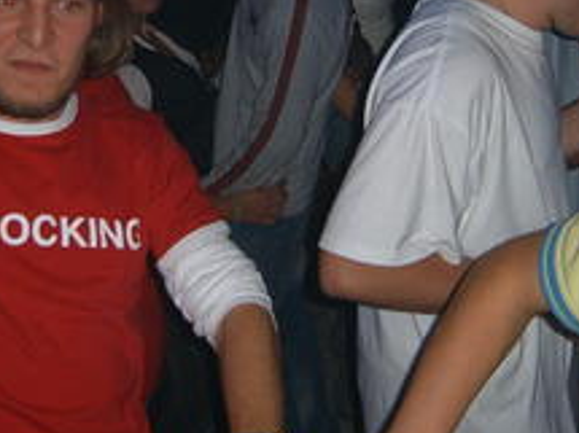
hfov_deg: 25.3
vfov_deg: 18.9
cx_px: 264
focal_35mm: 77
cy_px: 59
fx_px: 1287
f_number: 2.8
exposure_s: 1/30
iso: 100
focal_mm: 5.8
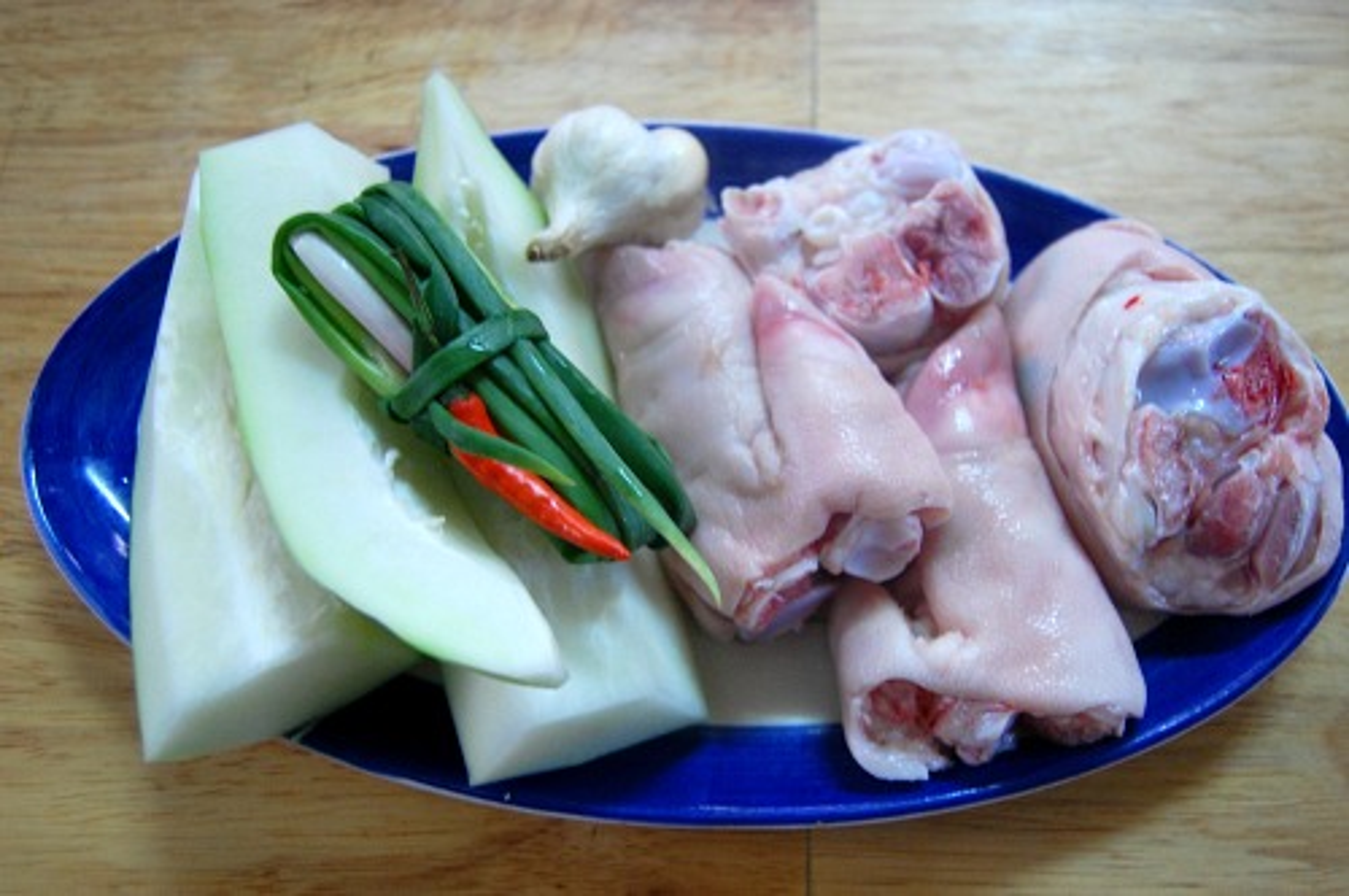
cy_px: 448
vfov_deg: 39.9
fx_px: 1235
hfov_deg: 57.3
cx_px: 674
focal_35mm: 33
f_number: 3.8
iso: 800
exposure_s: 1/15
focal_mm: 22
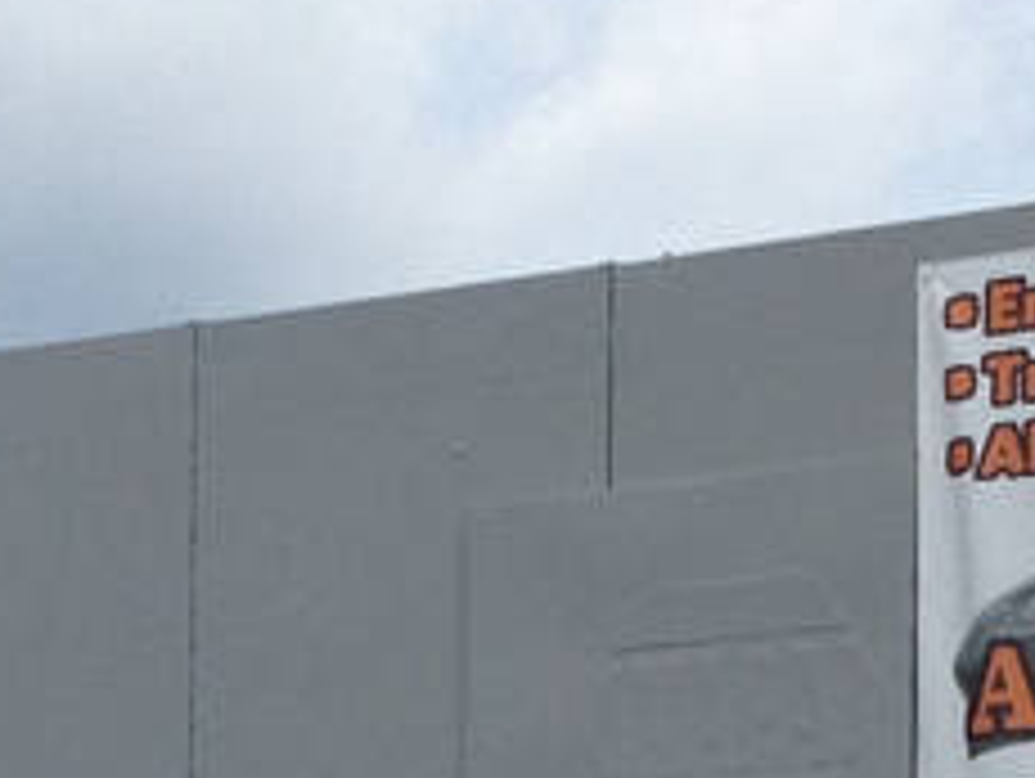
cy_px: 1426
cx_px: 153
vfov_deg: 6.6
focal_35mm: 219
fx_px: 6555
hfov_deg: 9.0
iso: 50
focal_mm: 4.28
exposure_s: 1/2304
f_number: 2.4
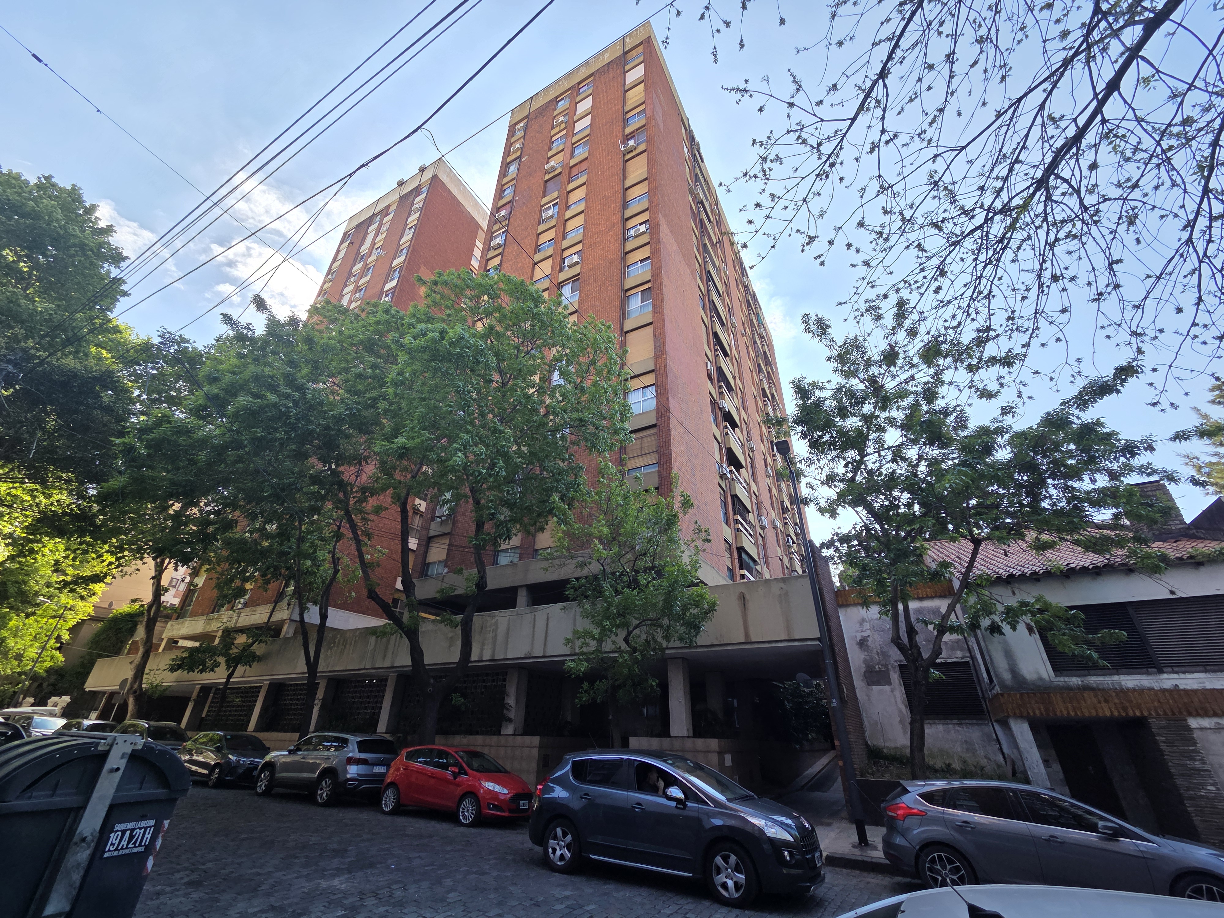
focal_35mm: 13
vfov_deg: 89.9
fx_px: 460
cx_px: 612
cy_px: 459
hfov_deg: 106.2
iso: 50
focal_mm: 2.2
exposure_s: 1/460
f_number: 2.2
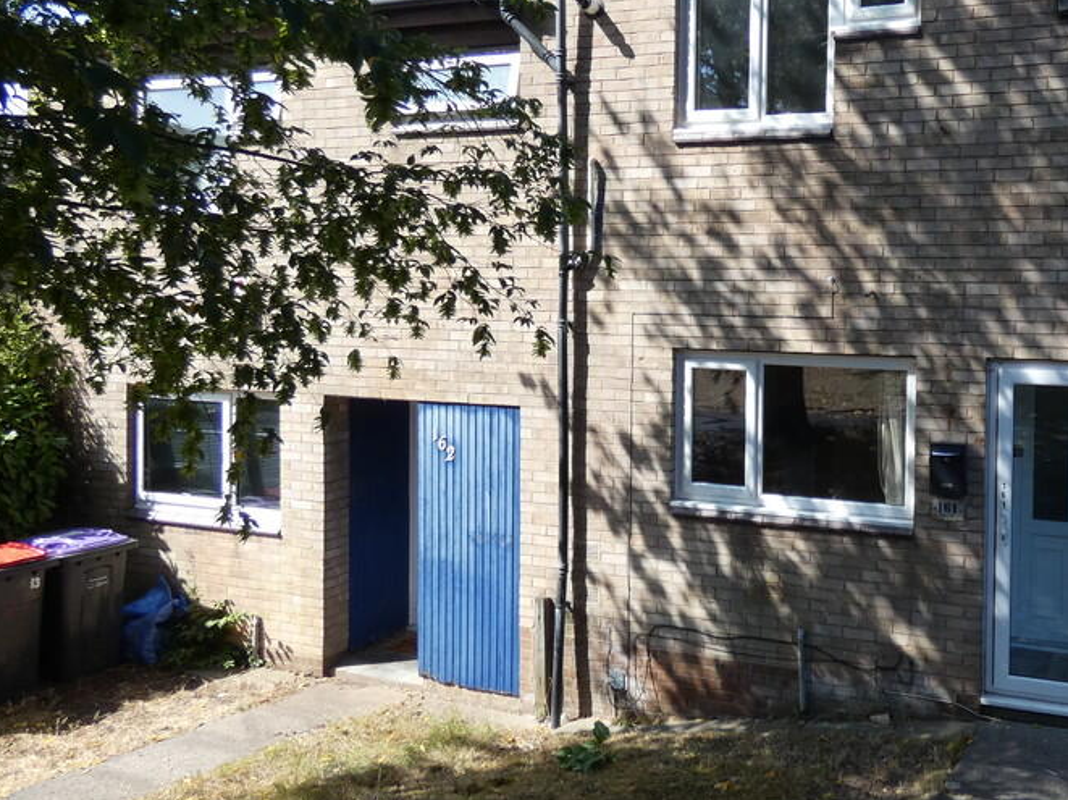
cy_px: 328
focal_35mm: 31
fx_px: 956
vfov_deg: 45.2
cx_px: 818
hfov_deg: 55.2
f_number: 2.8
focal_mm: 3.6
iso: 80
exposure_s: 1/500
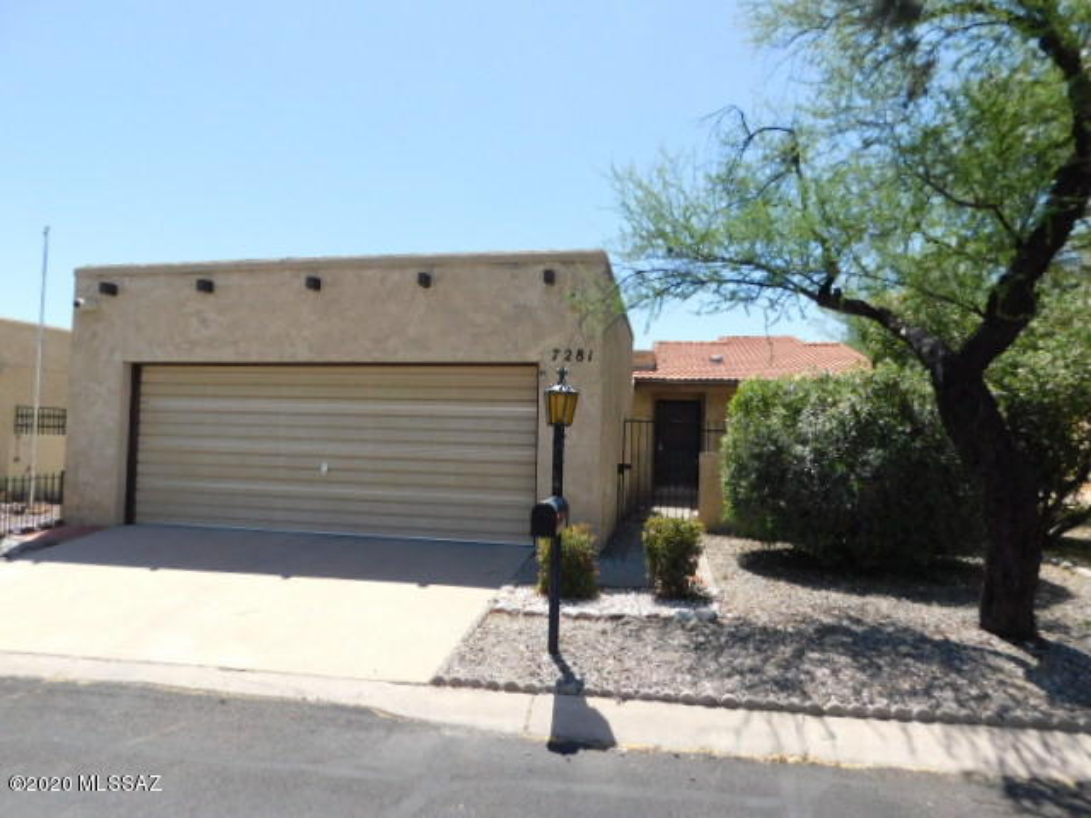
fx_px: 725
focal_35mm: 23
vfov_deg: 58.9
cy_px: 409
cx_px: 546
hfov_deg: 73.9
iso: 125
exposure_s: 1/1000
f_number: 3
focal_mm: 4
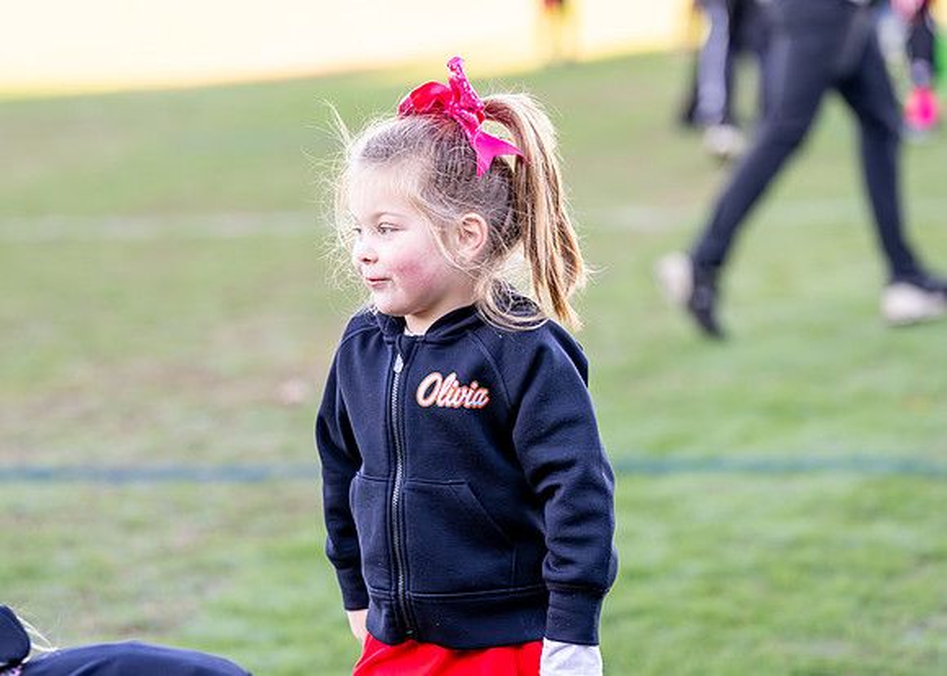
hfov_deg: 14.6
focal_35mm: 138
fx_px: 3708
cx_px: 458
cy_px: 302
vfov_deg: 10.4
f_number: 2.8
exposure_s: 1/1000
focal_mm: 111
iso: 640
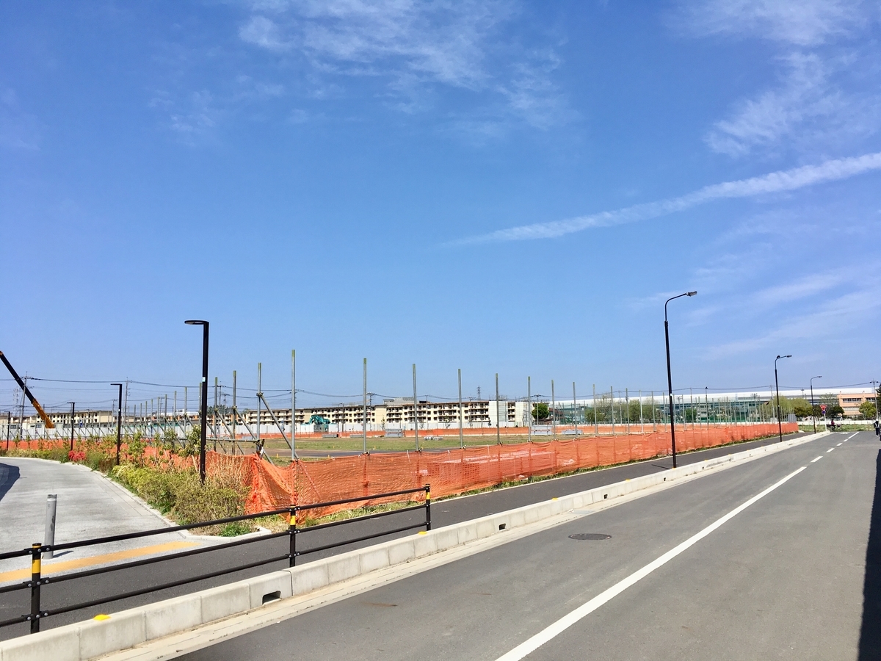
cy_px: 330
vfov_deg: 48.2
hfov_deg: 61.7
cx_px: 440
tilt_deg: +7.0
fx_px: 738
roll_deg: +1.3
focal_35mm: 29
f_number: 2.2
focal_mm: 4.15
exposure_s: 1/2198
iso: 25
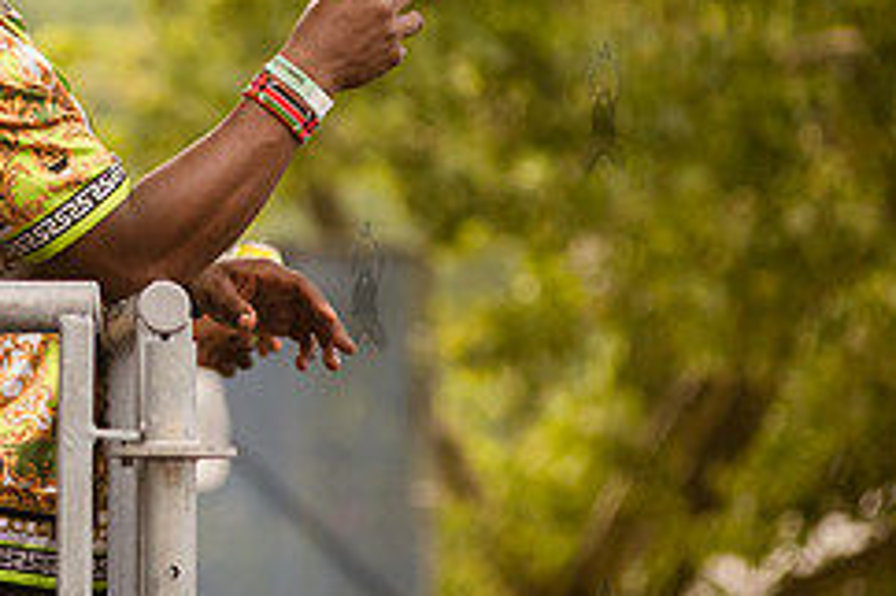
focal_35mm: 416
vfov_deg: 3.3
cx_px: -115
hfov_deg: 4.9
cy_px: 106
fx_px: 10346
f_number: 4
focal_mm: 170
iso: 2000
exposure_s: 1/1250
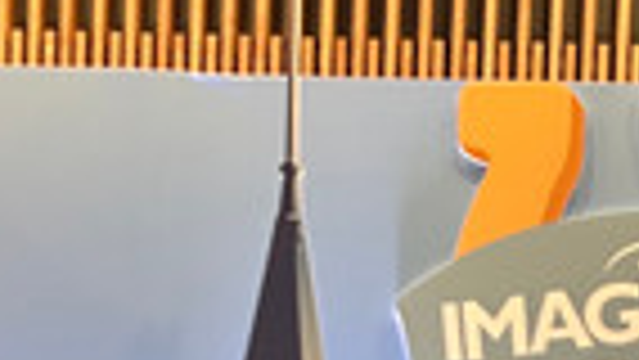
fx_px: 1559
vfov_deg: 11.0
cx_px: 450
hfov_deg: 23.0
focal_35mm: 92
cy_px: 873
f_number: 1.9
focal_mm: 2.69
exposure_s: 1/40
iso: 200
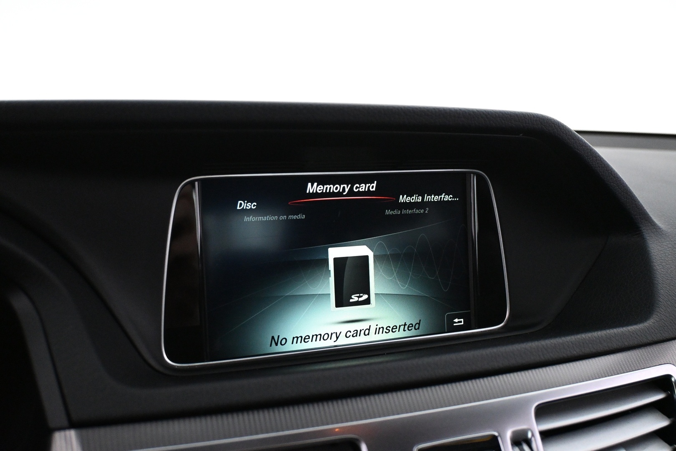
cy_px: 226
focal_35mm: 34
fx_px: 634
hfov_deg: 56.1
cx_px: 338
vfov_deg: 39.1
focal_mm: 22.5
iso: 4000
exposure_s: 1/60
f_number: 4
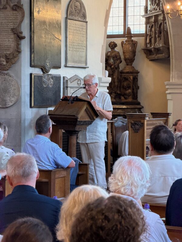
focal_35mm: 100
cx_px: 91
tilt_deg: -2.7
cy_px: 121
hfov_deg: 14.8
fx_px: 701
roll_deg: -0.7
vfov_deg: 19.6
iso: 640
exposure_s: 1/50
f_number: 2.8
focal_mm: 16.89
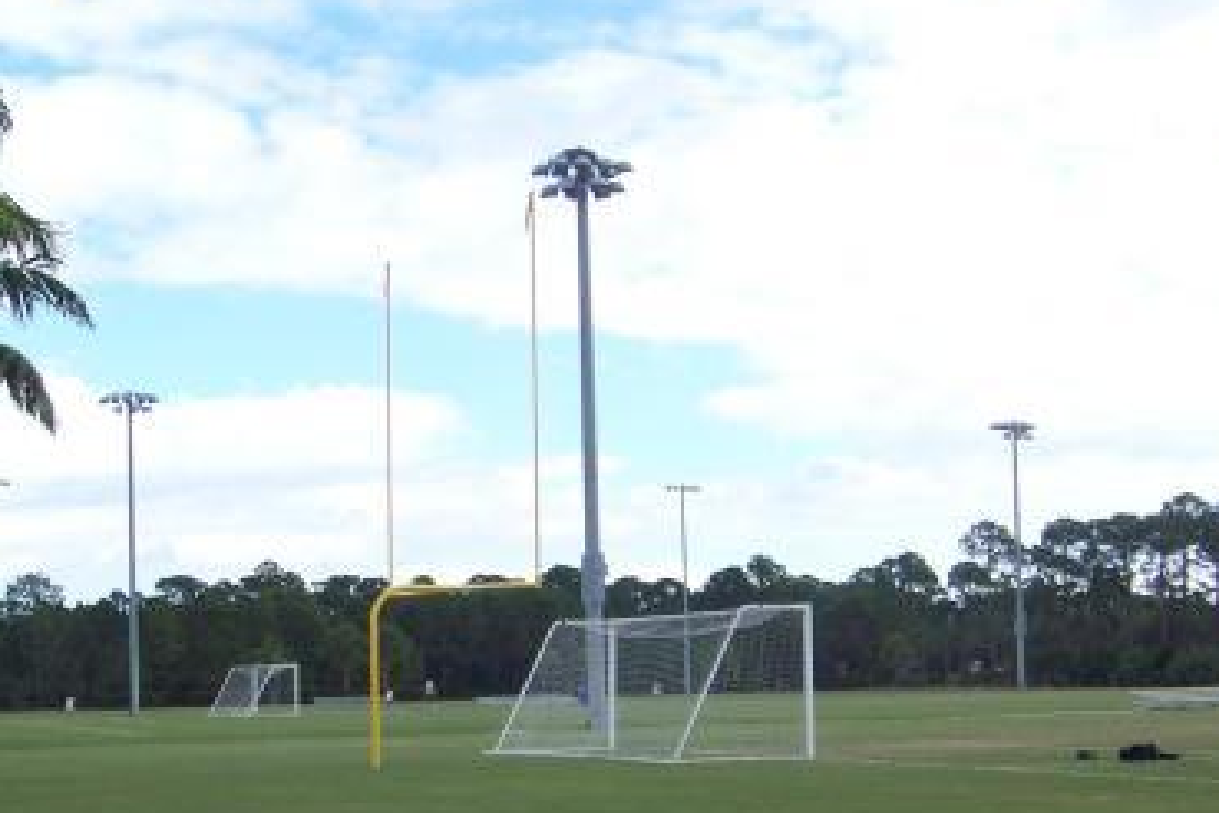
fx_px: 2201
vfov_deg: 20.7
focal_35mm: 65
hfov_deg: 30.9
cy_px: 641
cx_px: 525
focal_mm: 5.85
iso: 64
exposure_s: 1/640
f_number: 2.8
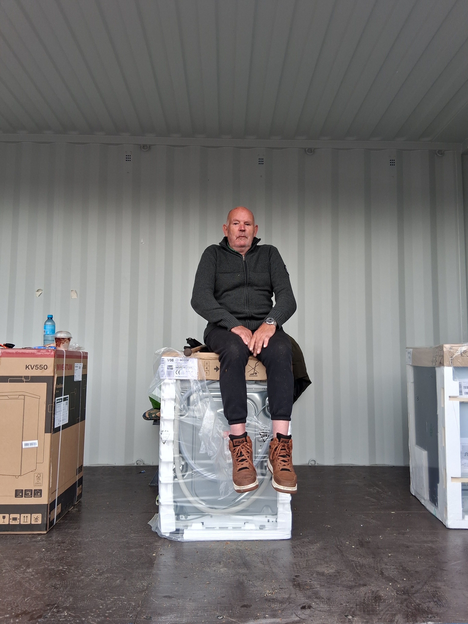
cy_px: 312
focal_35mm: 26
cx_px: 234
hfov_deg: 53.1
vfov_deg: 67.3
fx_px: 469
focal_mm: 3.98
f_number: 1.8
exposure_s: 1/100
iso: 25
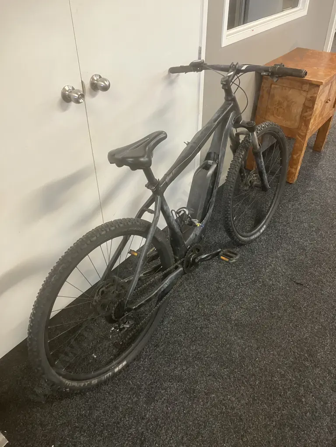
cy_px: 224
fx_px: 362
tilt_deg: -36.3
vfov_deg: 63.4
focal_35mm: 28
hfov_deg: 49.7
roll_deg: -0.3
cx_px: 168
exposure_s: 1/50
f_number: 1.8
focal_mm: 3.99
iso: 200
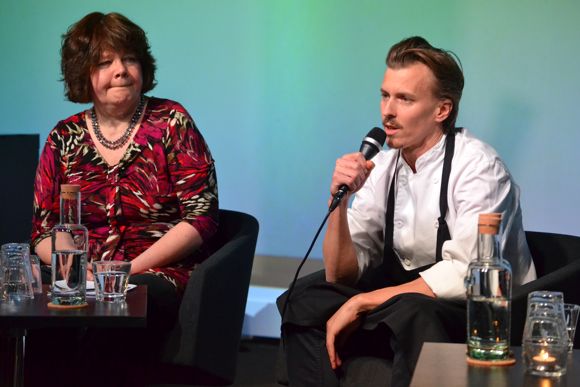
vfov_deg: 11.7
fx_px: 1885
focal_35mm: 117
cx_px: 290
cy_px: 194
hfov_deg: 17.5
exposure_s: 1/125
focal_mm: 78
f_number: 4.5
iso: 2500
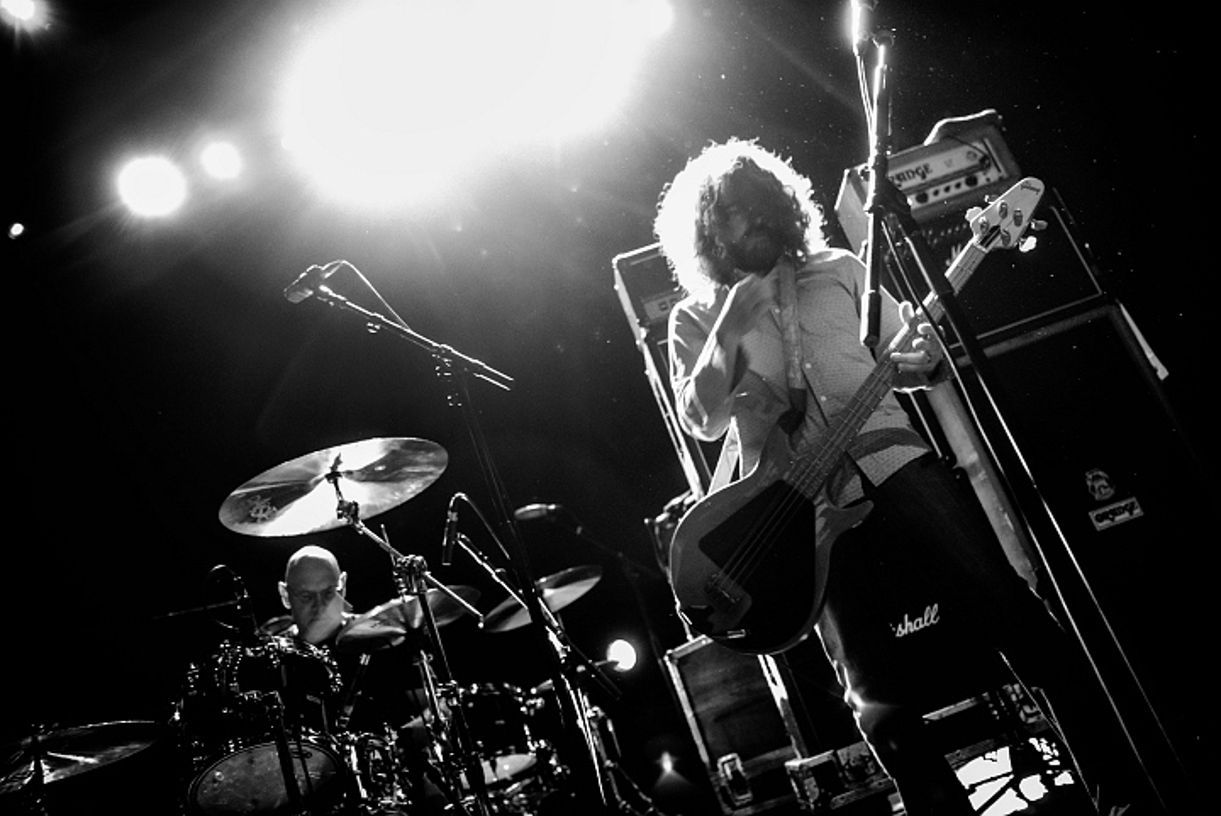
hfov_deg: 58.7
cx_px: 610
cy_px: 408
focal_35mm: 32
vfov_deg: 41.2
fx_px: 1086
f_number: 2.8
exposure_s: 1/80
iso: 12800
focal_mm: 32
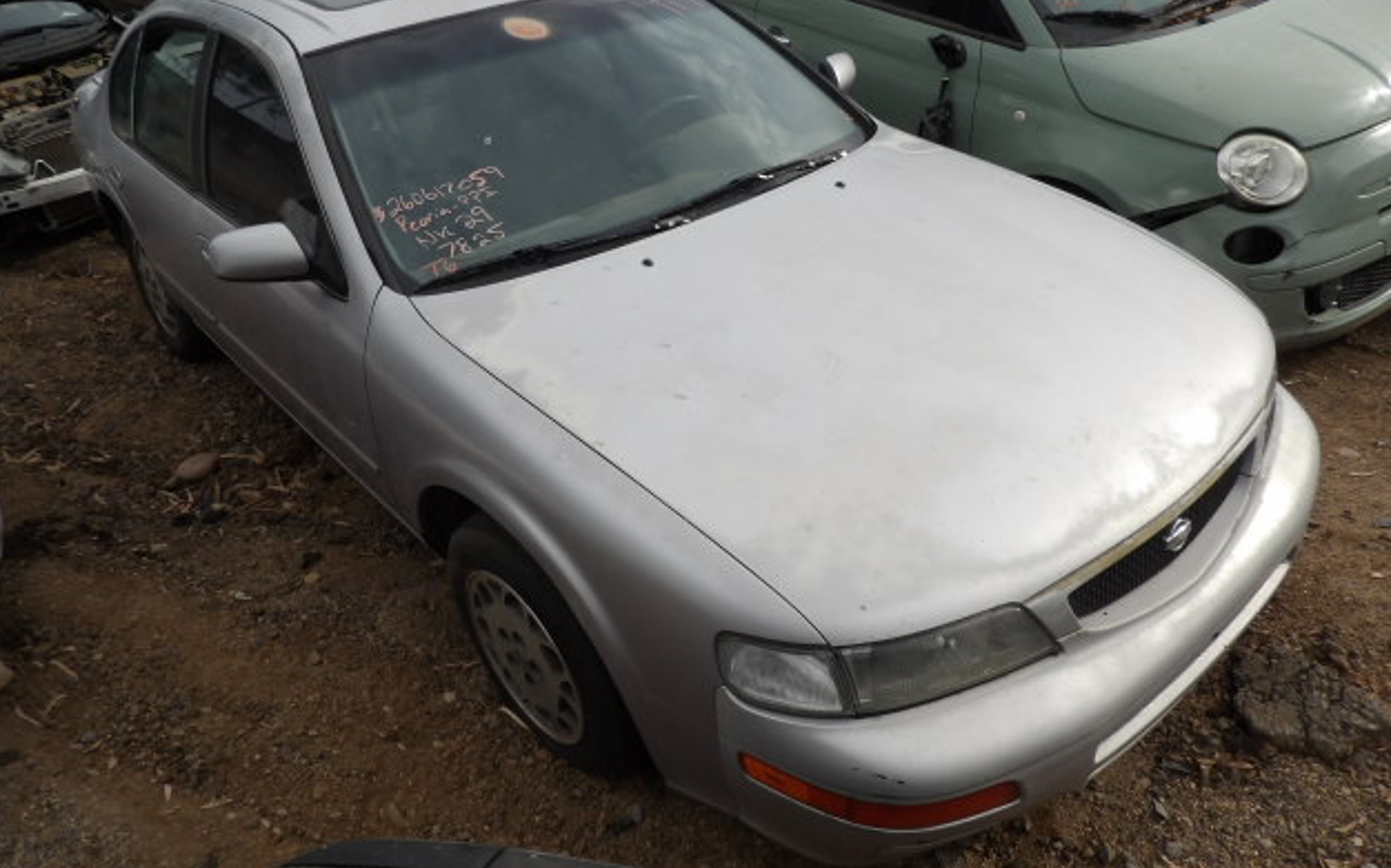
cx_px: 682
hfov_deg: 70.4
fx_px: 985
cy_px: 433
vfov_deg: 47.6
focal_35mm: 26
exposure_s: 1/259
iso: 100
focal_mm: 4.3
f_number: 5.6
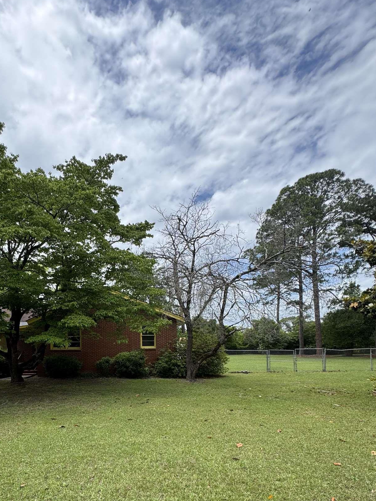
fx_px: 290
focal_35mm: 20
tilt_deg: -1.0
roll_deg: +1.0
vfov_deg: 78.1
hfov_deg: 64.1
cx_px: 122
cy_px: 348
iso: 50
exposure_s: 1/944
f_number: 2.2
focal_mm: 2.22
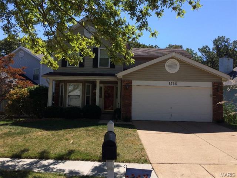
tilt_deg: +3.3
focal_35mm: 29
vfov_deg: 48.2
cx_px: 118
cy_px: 89
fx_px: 199
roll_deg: -0.3
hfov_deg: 61.7
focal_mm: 4.15
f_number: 2.2
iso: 32
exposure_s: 1/1786
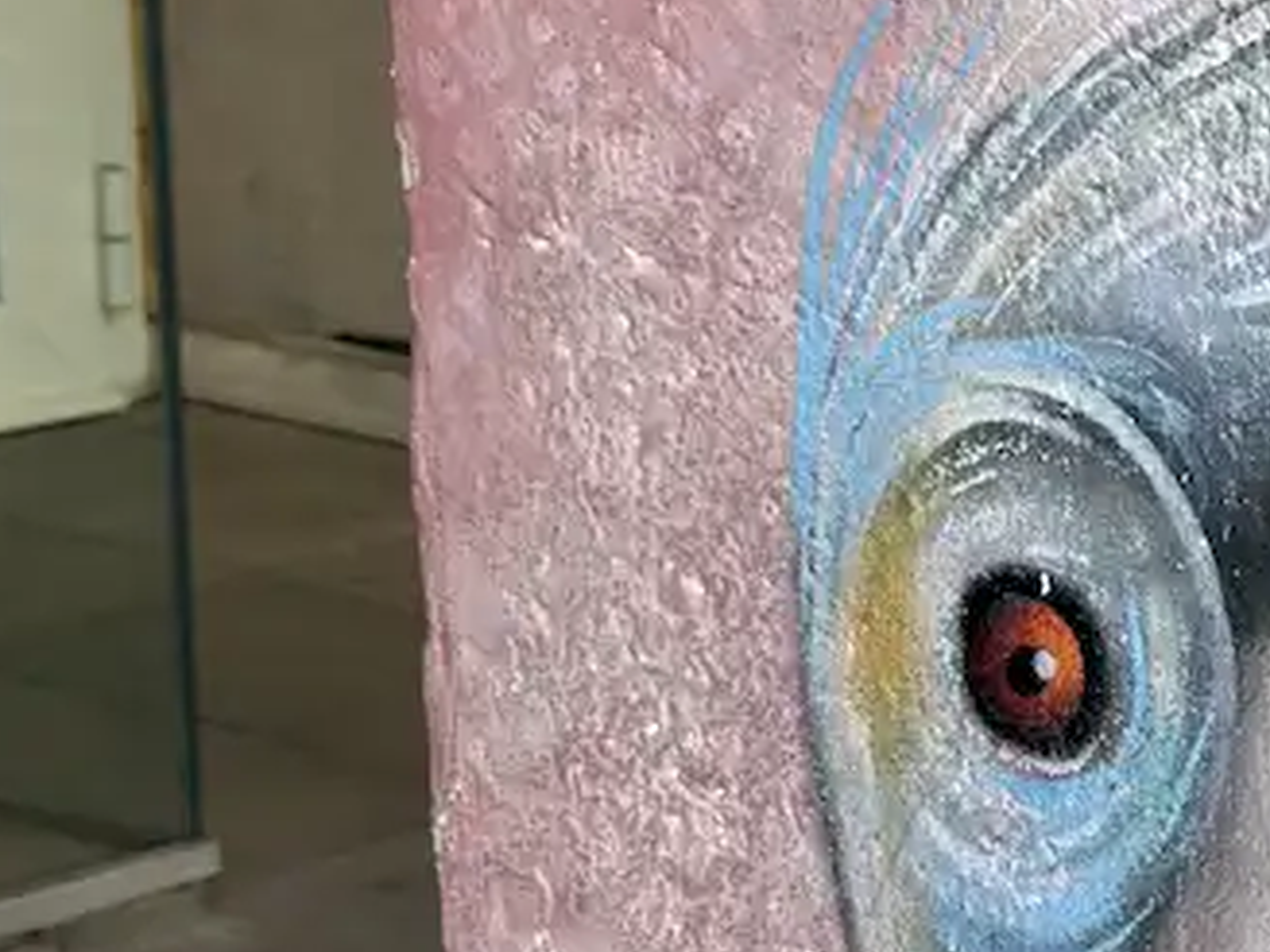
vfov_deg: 11.6
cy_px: 580
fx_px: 4696
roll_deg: -2.6
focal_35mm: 128
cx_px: 1820
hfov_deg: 14.5
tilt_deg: -13.1
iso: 64
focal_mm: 6.76
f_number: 1.78
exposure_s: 1/381
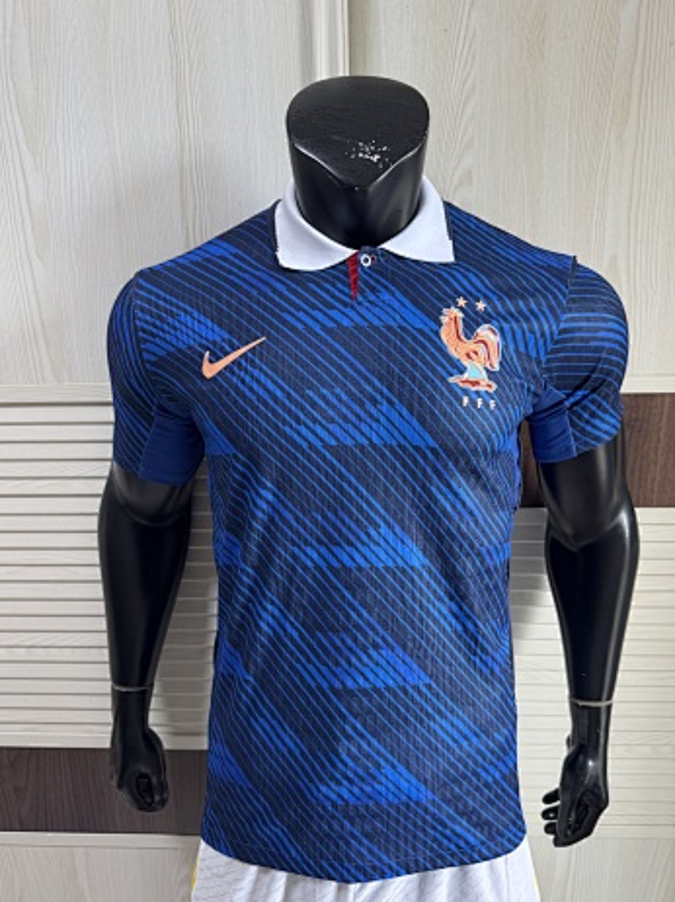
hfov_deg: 53.0
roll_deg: +1.2
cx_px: 346
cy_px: 484
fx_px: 677
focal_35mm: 26
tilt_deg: -14.6
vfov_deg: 67.2
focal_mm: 6.76
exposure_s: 1/105
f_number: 1.78
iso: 200
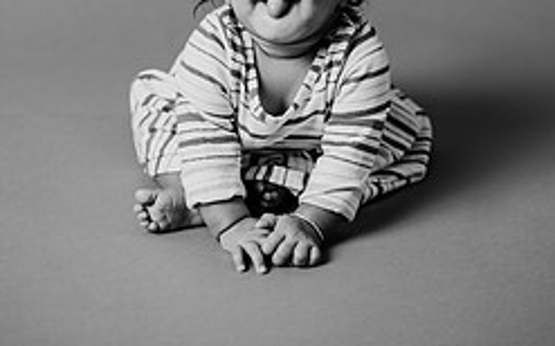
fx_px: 1406
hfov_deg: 22.3
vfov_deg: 13.5
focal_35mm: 93
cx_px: 290
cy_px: -103
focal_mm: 50
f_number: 2.2
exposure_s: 1/160
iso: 100
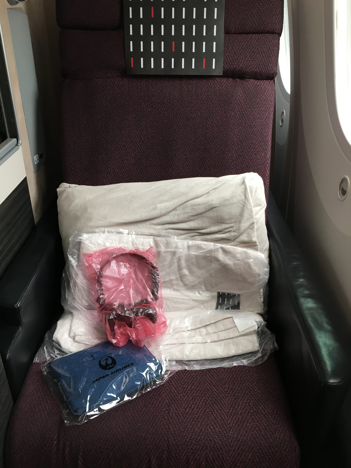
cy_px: 234
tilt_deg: -29.2
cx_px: 176
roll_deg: -1.7
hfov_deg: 48.2
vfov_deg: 61.7
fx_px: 392
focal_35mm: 29
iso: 32
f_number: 2.2
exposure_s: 1/30
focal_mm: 4.15
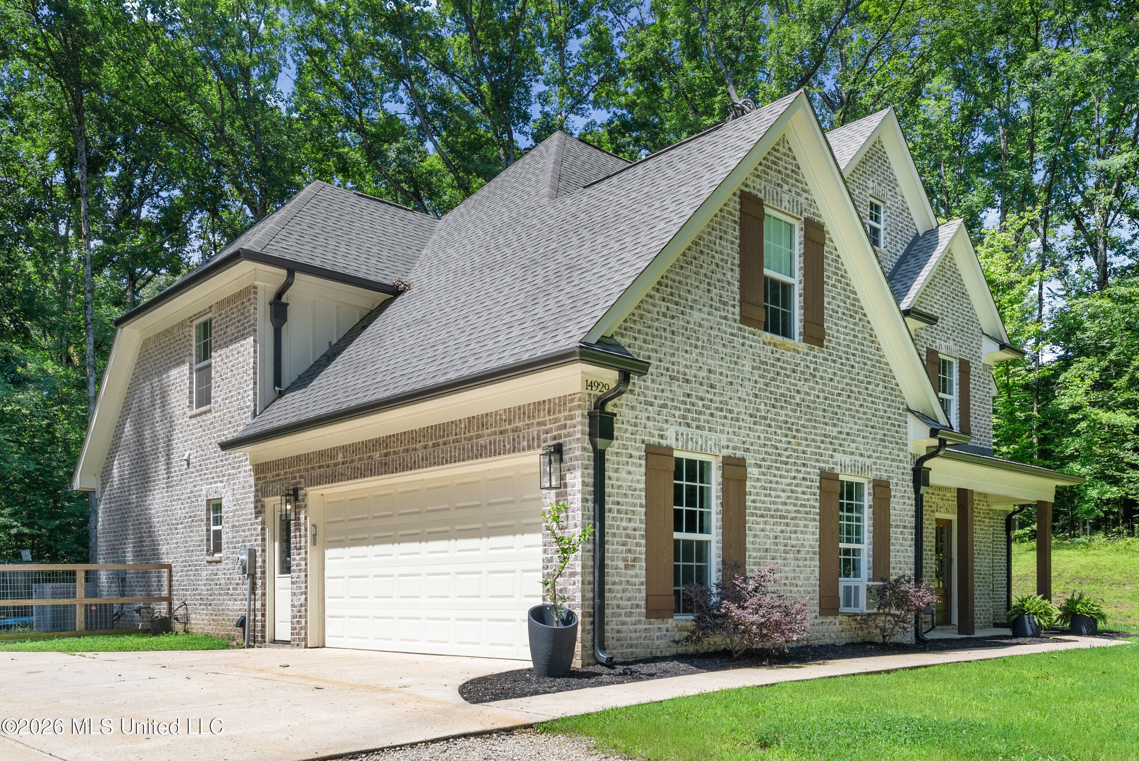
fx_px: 950
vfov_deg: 43.7
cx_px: 570
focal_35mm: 30
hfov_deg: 61.9
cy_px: 380
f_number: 9
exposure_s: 1/400
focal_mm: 30
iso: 800
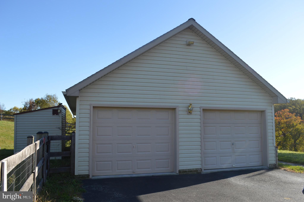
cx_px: 152
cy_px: 101
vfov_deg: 47.8
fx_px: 228
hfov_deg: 67.4
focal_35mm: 27
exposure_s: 1/160
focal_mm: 18
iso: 100
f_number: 6.3
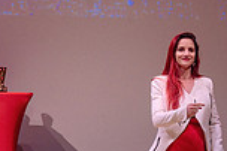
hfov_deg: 8.6
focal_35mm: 238
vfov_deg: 5.8
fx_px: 1499
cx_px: 54
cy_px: 58
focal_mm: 55
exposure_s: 1/320
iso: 1250
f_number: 3.5
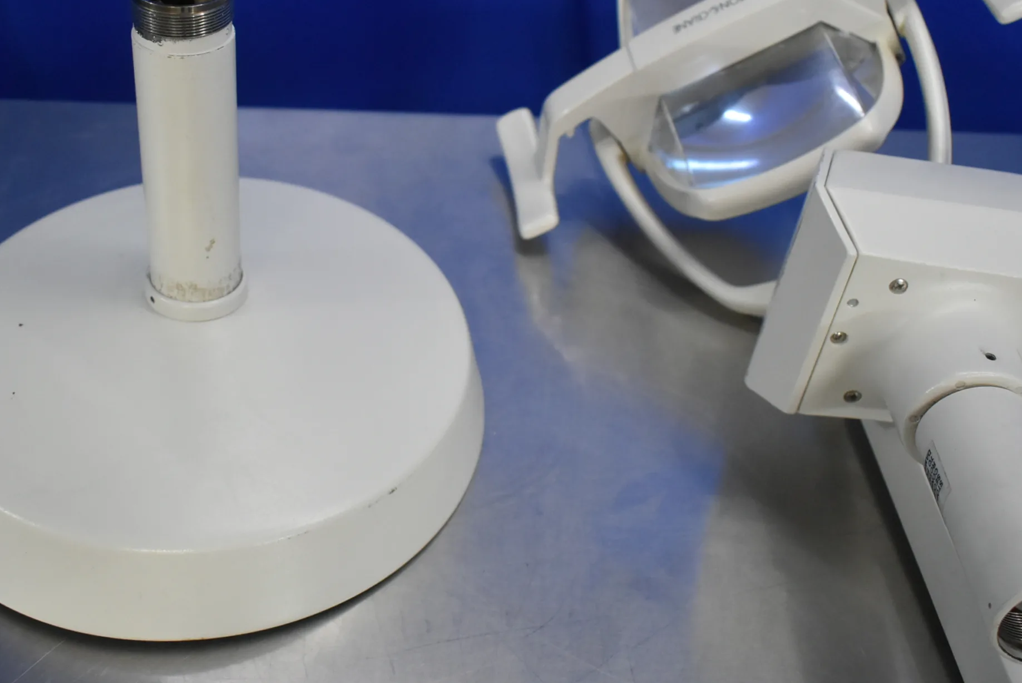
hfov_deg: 42.7
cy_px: 226
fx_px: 1307
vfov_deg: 29.1
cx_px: 454
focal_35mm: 46
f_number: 3.8
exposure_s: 1/125
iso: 2000
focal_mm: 22
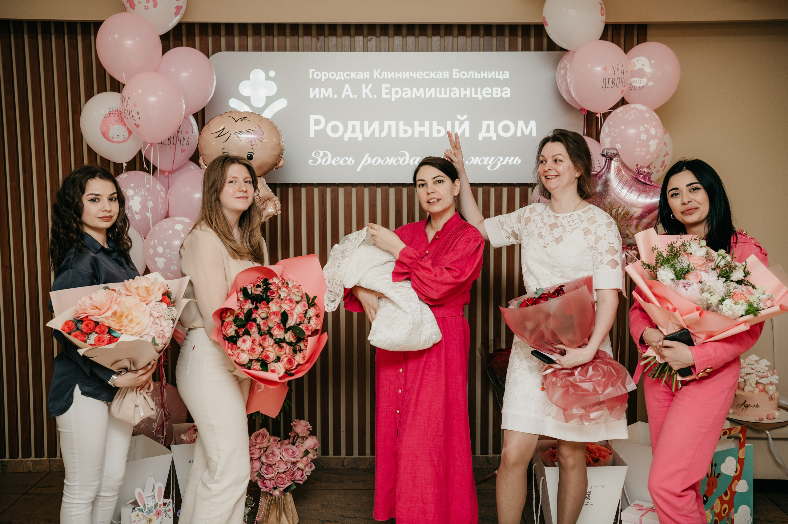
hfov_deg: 47.7
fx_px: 891
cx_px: 395
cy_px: 260
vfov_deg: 32.7
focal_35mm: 41
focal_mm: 40
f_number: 4
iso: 200
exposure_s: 1/160
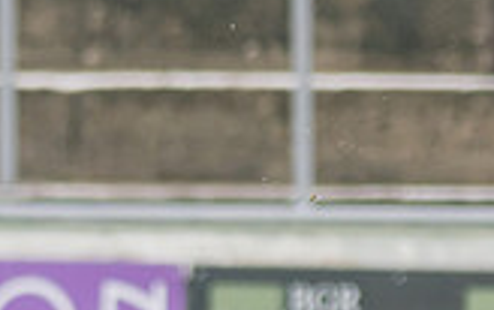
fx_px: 20047
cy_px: 214
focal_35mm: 1487
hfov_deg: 1.4
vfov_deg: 0.9
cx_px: 543
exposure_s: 1/1600
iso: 500
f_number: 2.8
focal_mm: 155
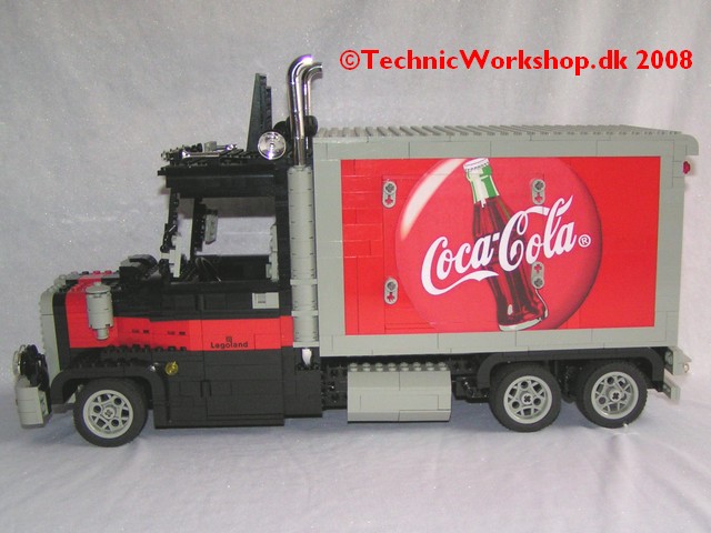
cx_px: 356
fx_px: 781
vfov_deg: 37.7
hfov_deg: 49.0
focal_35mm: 38
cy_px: 266
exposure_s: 1/40
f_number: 2.8
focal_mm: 5.8
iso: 200
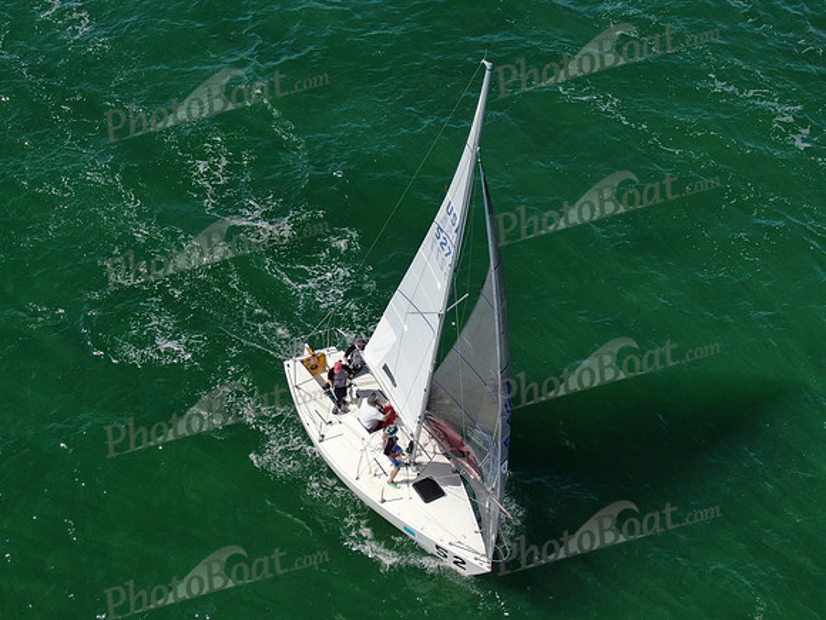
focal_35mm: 47
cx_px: 413
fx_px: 1122
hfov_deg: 40.4
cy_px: 310
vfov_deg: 30.9
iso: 100
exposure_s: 1/1250
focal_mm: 8.42
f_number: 3.8
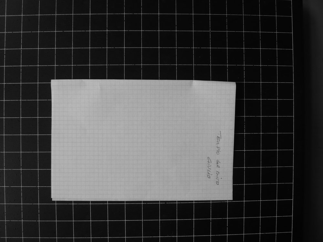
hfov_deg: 63.4
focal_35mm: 28
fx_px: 261
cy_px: 121
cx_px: 162
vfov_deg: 49.7
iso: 100
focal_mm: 4.6
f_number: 2.8
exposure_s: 1/80
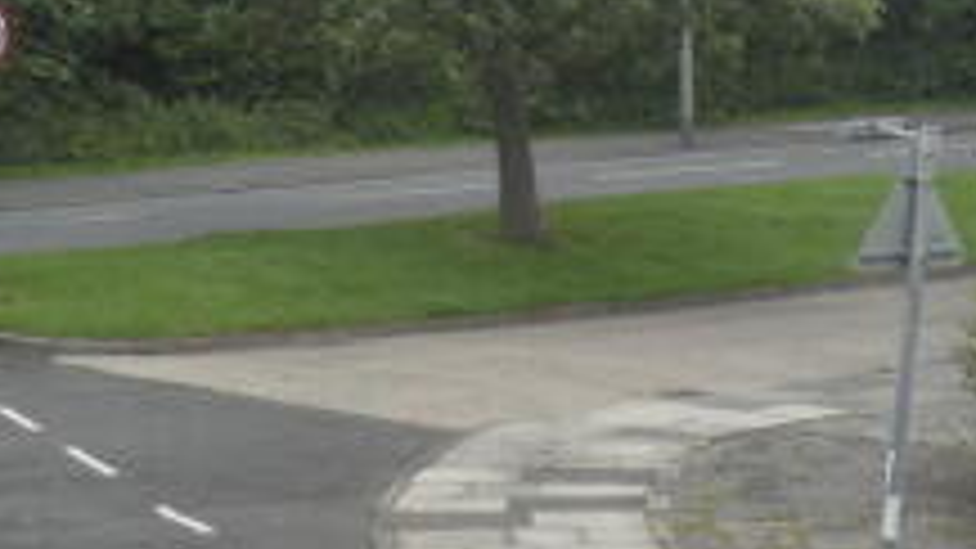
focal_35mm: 146
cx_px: 299
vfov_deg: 8.3
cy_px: 133
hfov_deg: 14.7
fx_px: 3778
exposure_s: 1/320
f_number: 3.9
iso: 80
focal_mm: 9
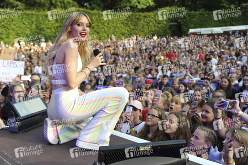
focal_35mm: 40
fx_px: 276
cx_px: 124
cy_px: 82
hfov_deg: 48.5
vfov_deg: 33.4
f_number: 3.5
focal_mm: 40
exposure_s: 1/400
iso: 200
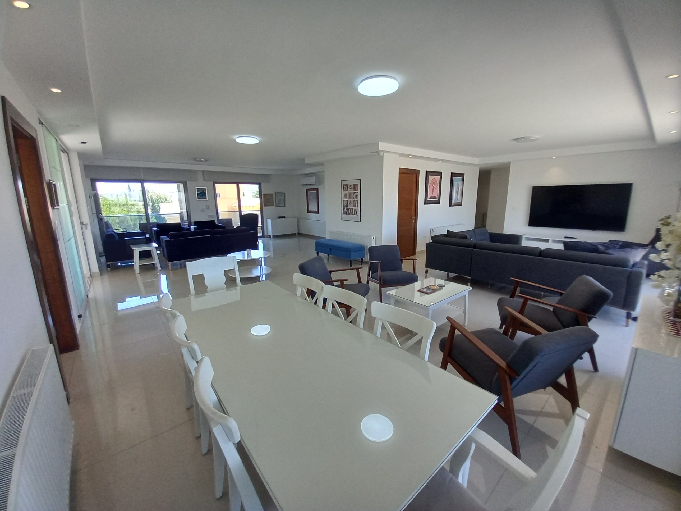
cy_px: 256
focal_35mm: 13
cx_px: 340
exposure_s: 1/100
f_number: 2.2
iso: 80
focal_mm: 1.13
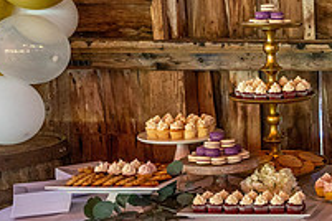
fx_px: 655
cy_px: 122
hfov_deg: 25.1
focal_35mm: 71
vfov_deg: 19.2
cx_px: 415
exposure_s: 1/125
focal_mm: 24
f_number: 2.8
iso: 2800
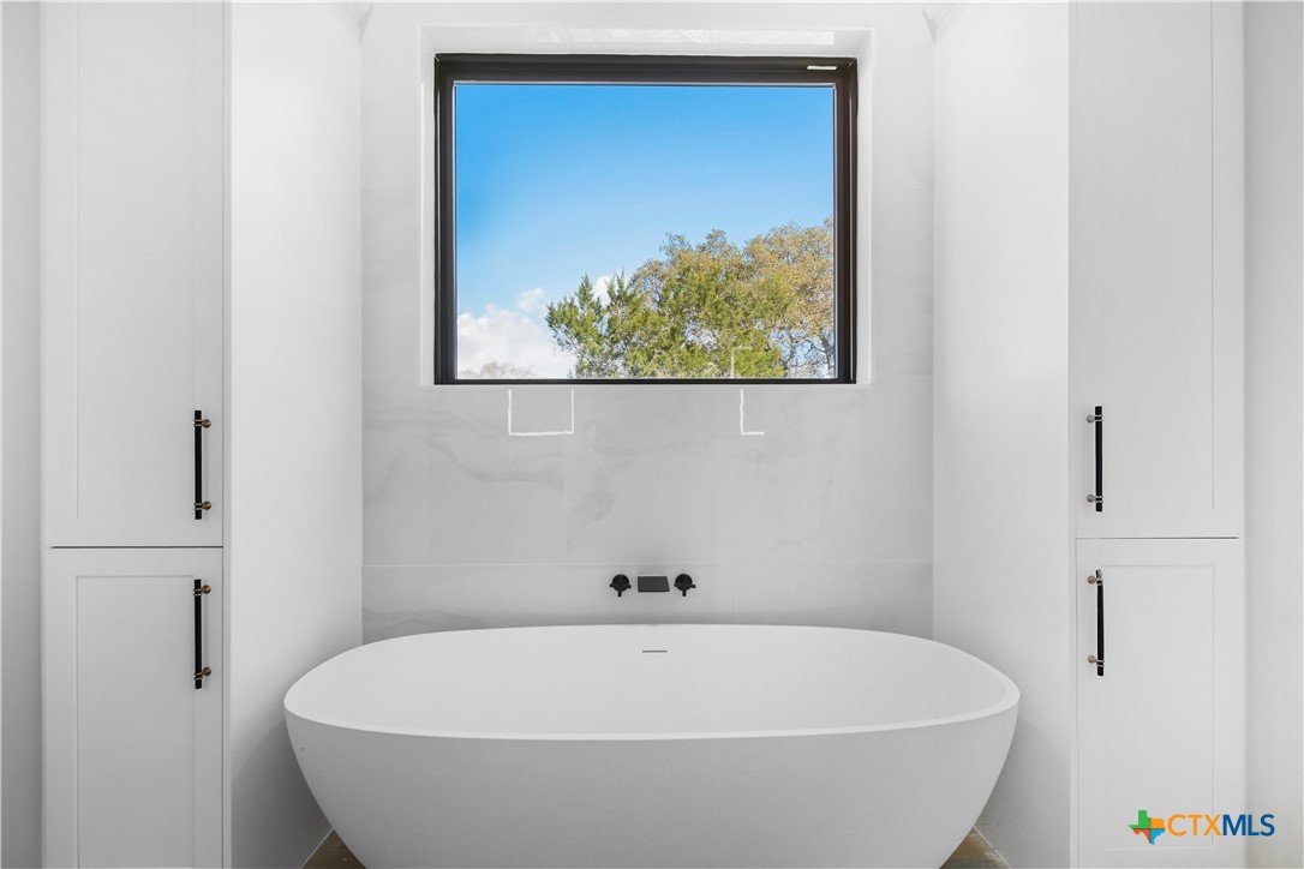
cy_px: 434
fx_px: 543
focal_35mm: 15
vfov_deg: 77.3
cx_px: 652
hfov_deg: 100.4
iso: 250
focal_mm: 10
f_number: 8
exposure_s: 1/200
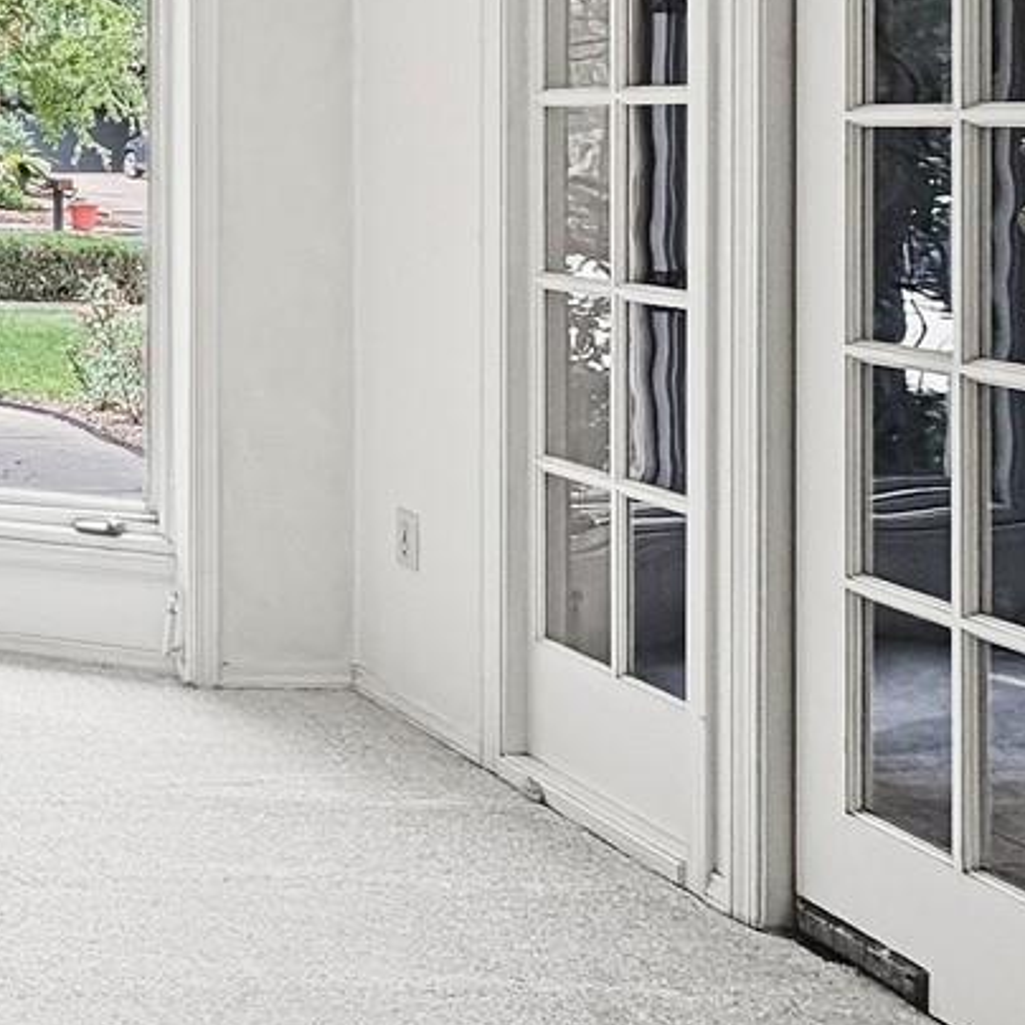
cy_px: 124
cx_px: -548
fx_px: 1642
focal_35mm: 49
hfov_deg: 25.3
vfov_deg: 33.1
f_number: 2.2
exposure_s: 1/120
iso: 125
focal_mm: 2.2
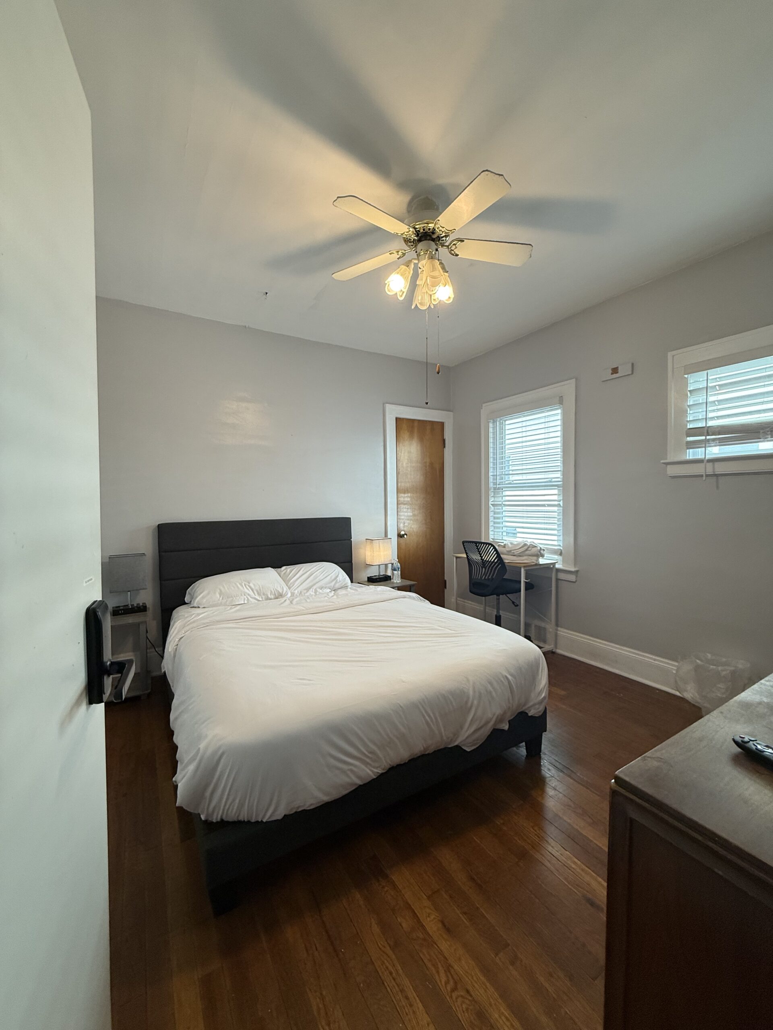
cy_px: 515
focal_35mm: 14
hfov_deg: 85.7
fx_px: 417
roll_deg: +0.8
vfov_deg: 102.1
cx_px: 386
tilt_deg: -1.5
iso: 100
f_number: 2.2
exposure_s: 1/120
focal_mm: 2.22
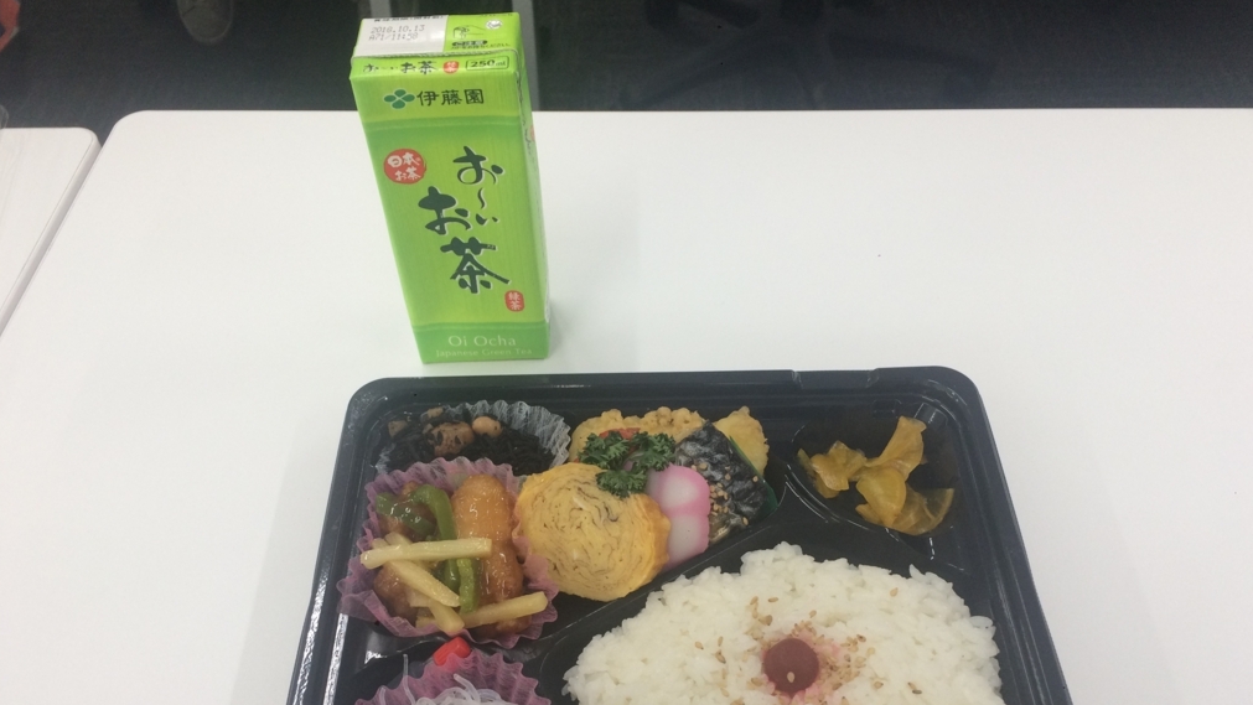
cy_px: 466
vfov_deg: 36.3
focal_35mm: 32
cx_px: 623
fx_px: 1063
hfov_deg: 61.0
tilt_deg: -54.1
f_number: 2.2
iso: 64
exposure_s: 1/120
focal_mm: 4.15
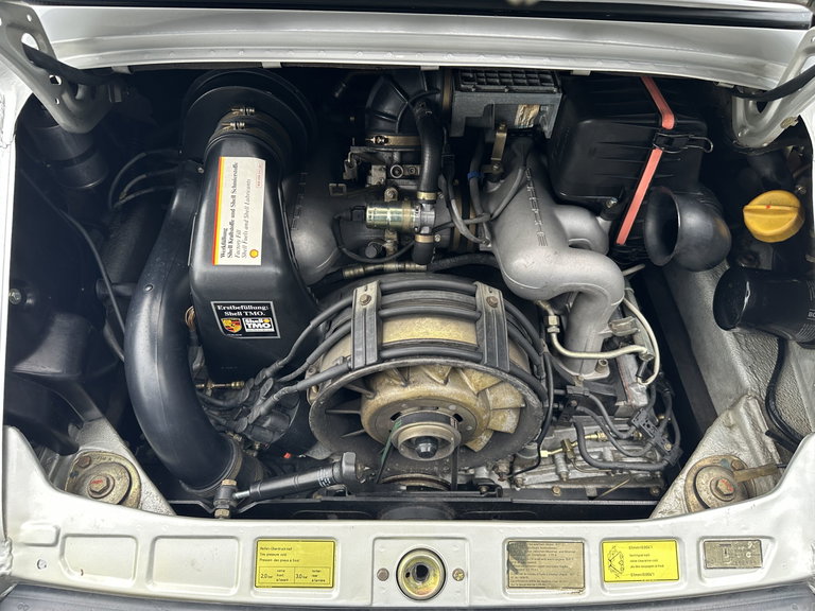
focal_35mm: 24
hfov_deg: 71.6
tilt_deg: -51.9
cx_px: 408
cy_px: 306
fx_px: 565
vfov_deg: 56.8
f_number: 1.78
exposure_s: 1/172
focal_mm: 6.86
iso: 100
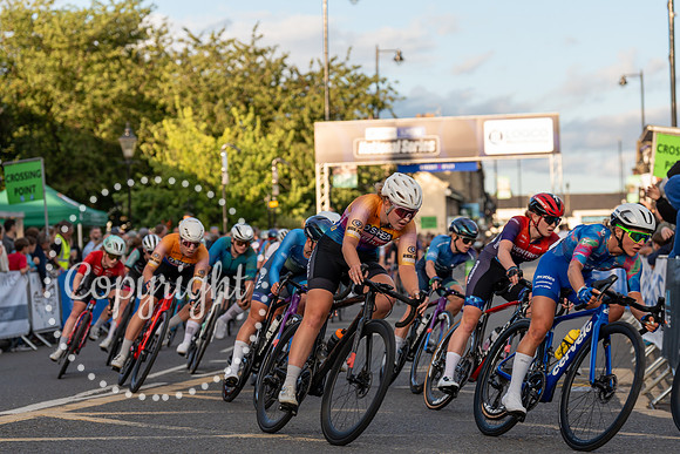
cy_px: 227
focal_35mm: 94
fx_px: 1776
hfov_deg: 21.7
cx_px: 340
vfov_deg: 14.6
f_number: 3.5
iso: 320
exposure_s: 1/800
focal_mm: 94
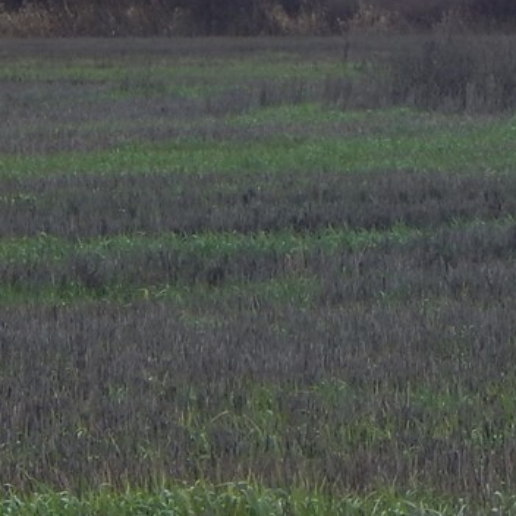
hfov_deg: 2.1
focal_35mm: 832
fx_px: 14031
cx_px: 951
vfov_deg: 2.1
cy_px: -185
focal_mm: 37.1
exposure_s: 1/320
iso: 125
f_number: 5.4
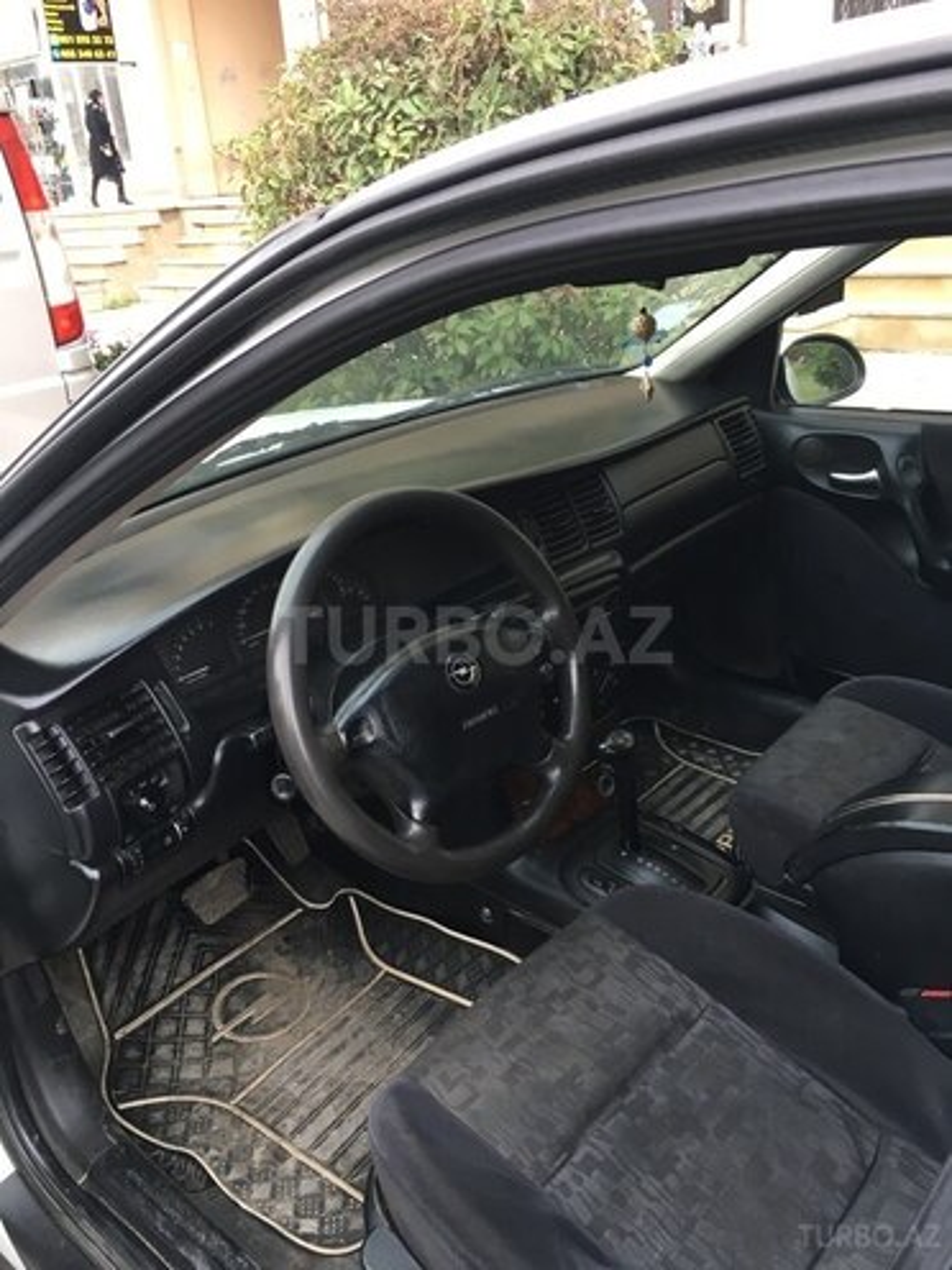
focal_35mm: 29
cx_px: 476
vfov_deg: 61.7
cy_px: 635
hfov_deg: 48.2
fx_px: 1063
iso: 64
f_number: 2.2
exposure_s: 1/33
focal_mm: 4.15
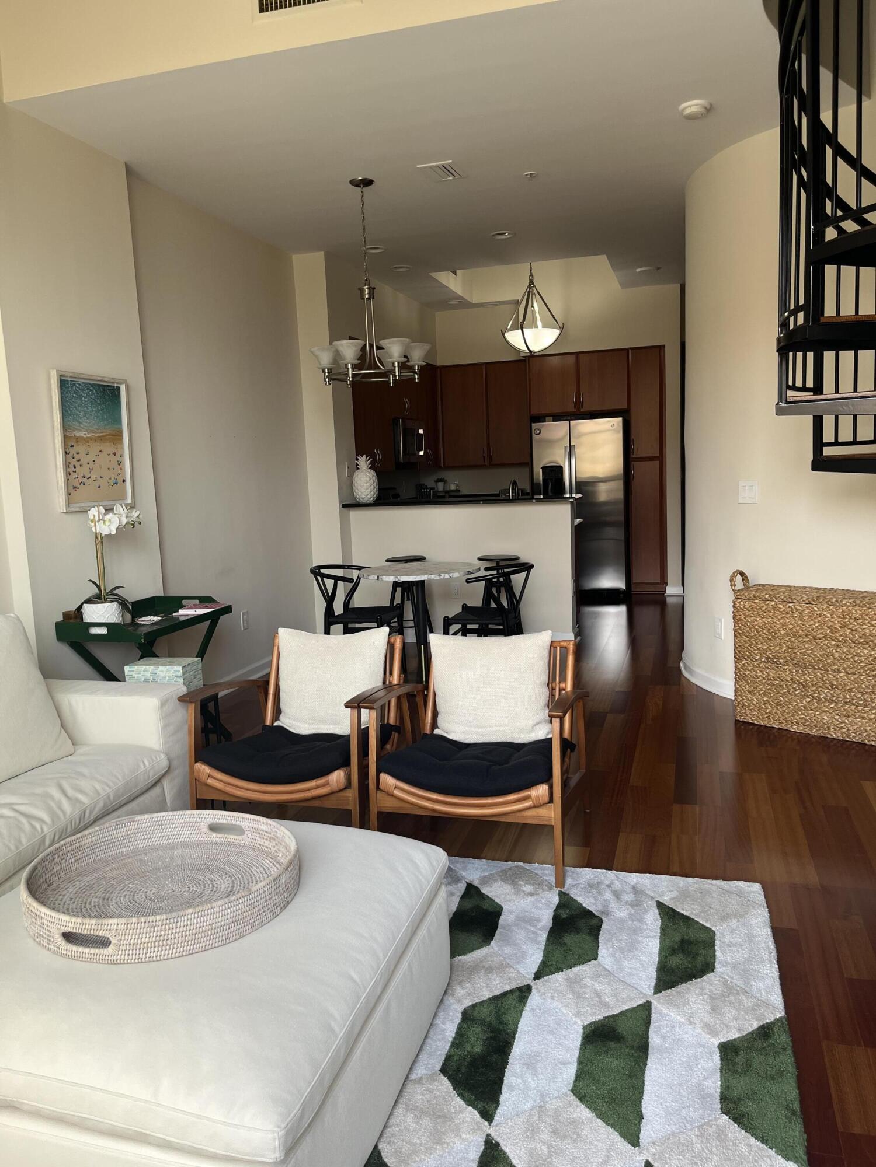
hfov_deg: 53.1
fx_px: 877
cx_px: 438
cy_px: 584
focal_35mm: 26
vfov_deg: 67.3
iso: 40
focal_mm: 5.1
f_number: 1.6
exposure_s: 1/122
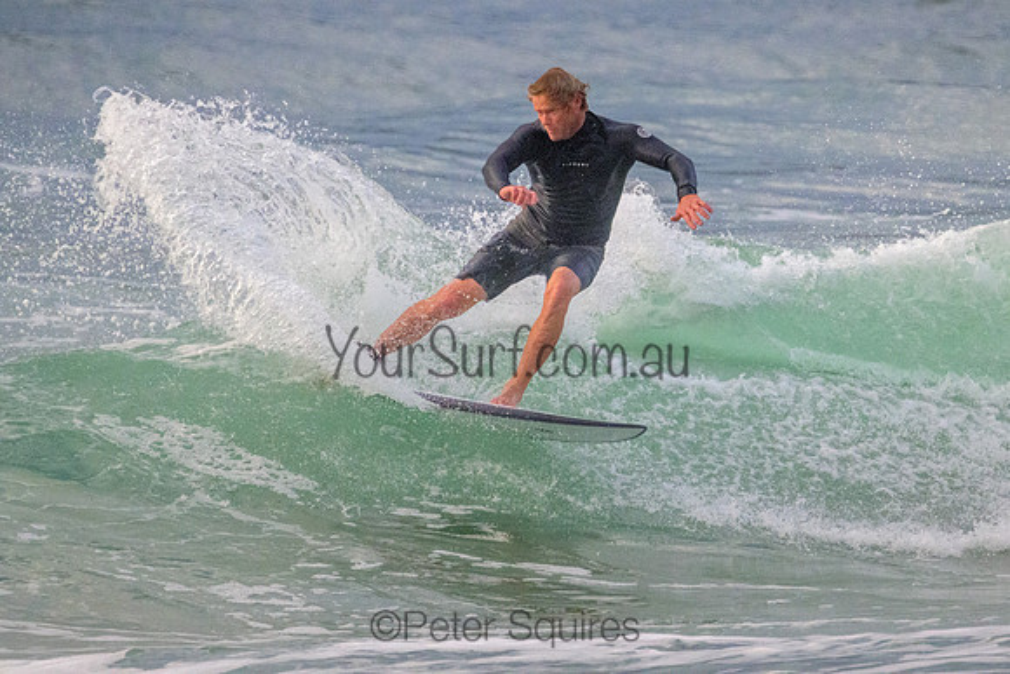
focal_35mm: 981
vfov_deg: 1.4
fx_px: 27539
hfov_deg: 2.1
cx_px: 620
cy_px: 261
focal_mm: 800
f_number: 11
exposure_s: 1/2000
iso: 5600
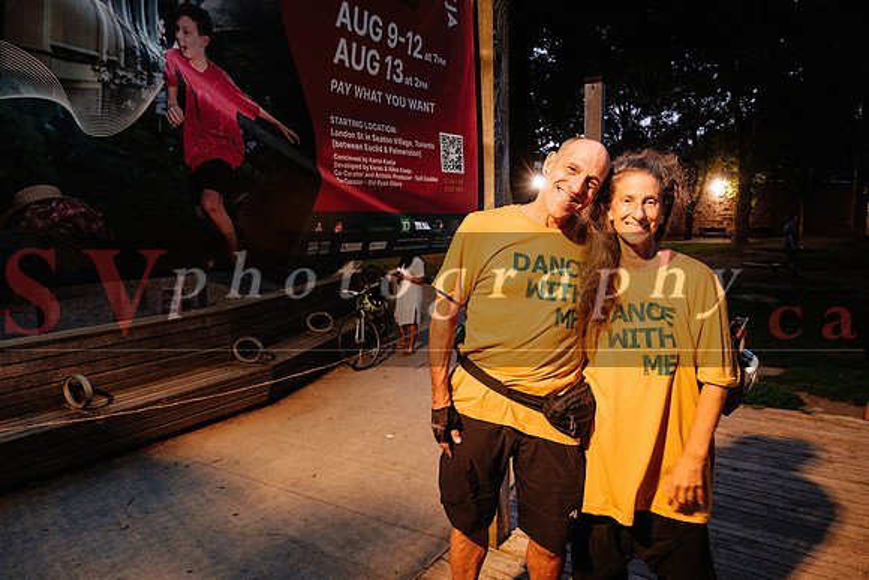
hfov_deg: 73.7
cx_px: 434
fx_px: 579
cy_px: 290
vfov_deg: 53.2
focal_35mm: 24
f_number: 2.8
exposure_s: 1/30
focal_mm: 16
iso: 1600
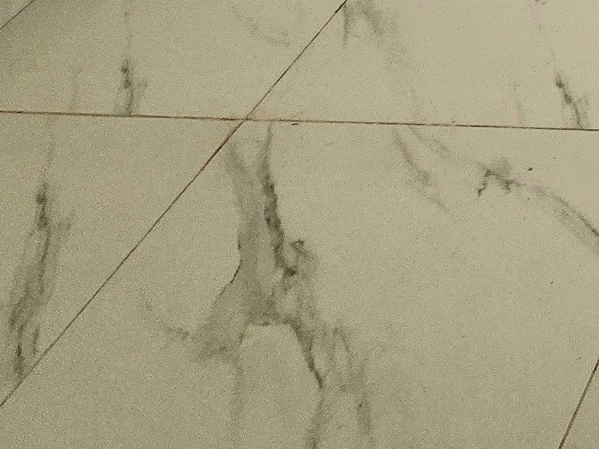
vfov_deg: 15.5
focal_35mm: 63
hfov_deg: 19.0
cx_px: 1195
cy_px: -567
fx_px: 1090
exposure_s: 1/120
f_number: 2.2
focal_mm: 2.2
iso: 50
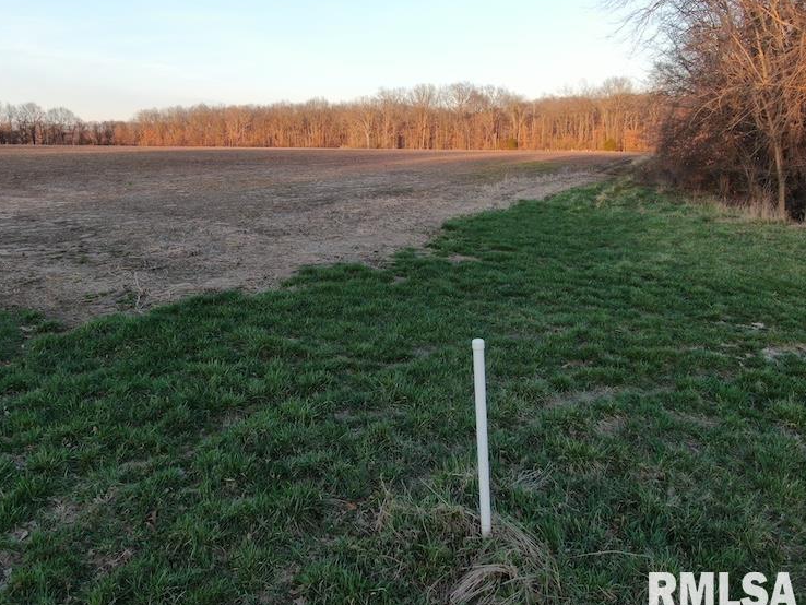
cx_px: 378
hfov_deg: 67.2
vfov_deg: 53.1
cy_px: 300
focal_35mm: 26
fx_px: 606
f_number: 2.8
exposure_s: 1/160
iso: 100
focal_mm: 4.39
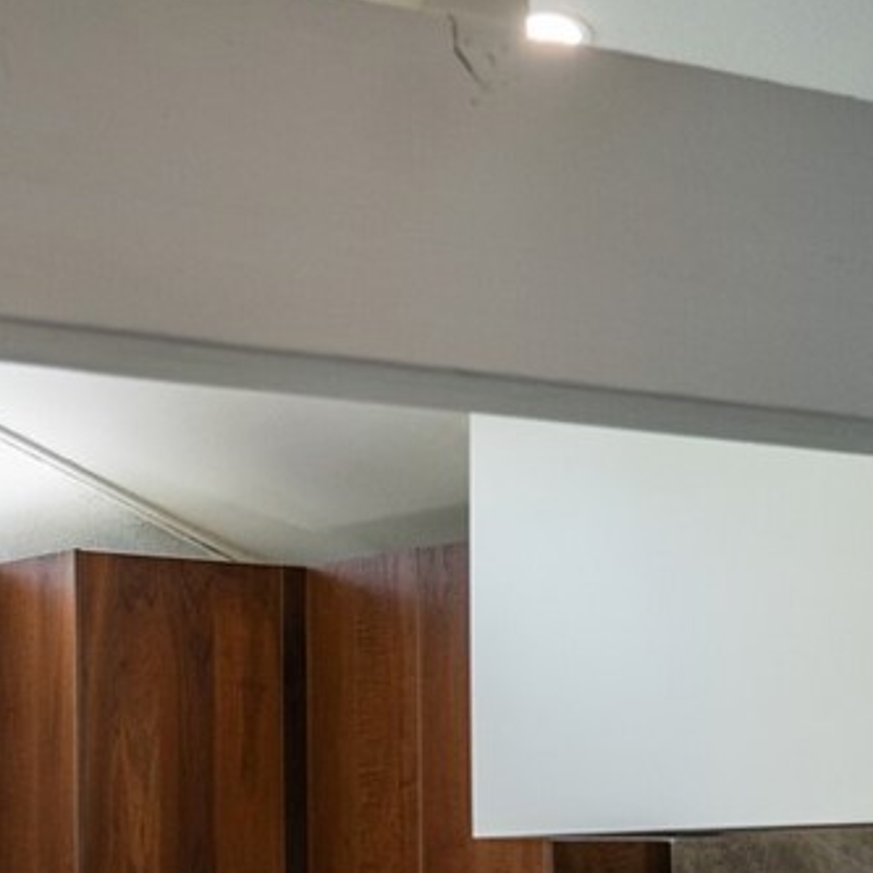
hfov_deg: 17.5
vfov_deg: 18.1
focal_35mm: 94
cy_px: 836
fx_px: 2682
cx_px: -197
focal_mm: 36
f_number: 4
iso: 1000
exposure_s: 1/320
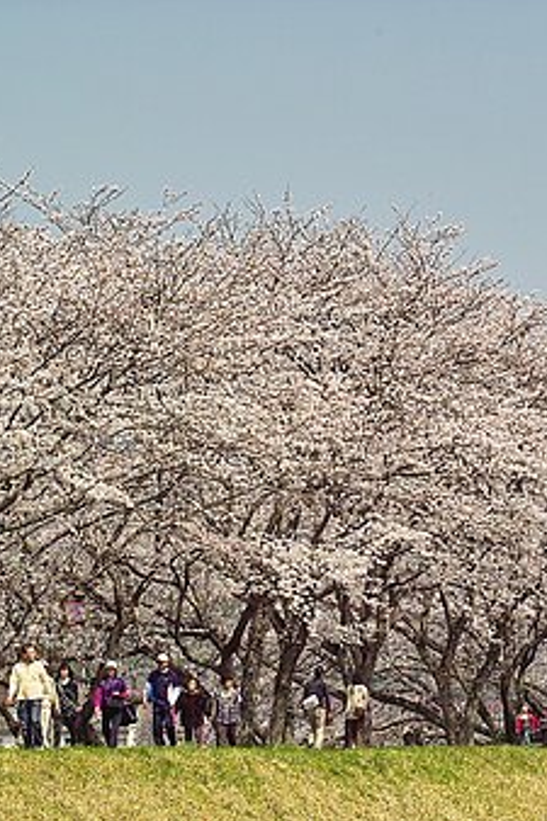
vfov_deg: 12.9
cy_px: 412
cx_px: 411
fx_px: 3627
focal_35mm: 159
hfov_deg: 8.6
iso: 100
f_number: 10
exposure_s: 1/250
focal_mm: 62
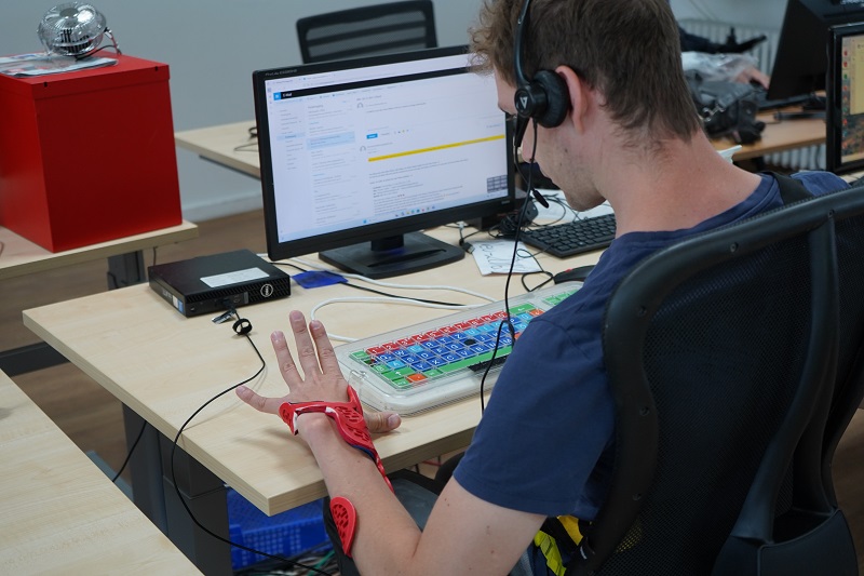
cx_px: 432
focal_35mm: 49
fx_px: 1176
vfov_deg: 27.5
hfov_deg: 40.4
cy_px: 288
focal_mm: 49
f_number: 4.5
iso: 1250
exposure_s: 1/160
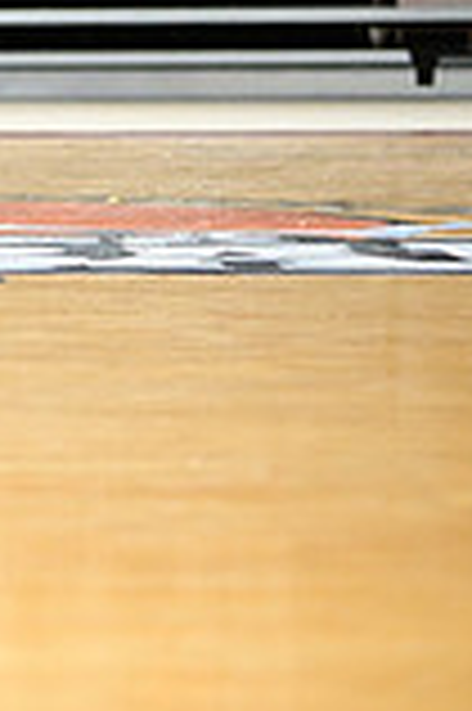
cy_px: -144
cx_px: -791
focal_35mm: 257
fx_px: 5065
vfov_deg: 7.9
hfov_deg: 5.1
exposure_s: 1/1000
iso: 6400
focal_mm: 70
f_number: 3.2
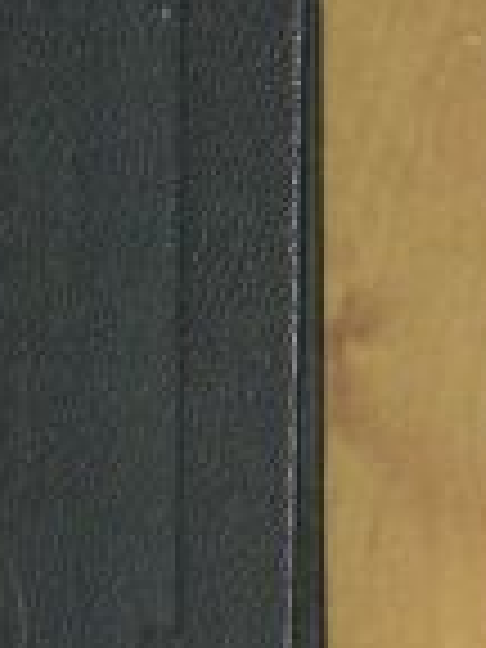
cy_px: -101
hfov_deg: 5.4
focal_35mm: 274
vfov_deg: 7.2
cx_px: -266
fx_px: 5129
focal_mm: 14.6
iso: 200
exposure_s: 1/15.6
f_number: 3.5
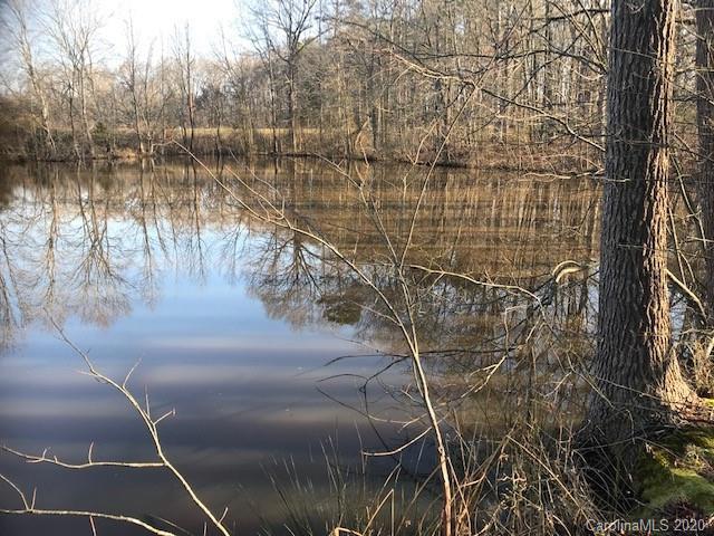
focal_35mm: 28
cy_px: 268
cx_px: 357
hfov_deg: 63.4
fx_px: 578
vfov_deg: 49.7
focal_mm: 3.99
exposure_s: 1/328
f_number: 1.8
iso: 20
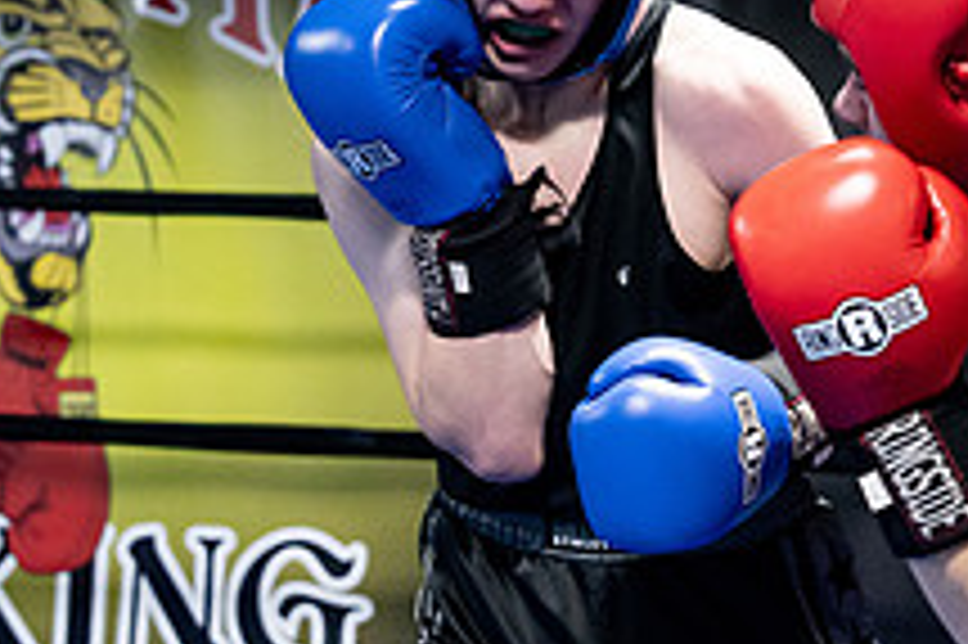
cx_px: 1054
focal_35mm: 162
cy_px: 308
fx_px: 4353
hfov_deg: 12.5
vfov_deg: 8.5
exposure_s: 1/1000
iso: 8000
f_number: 2.8
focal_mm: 60
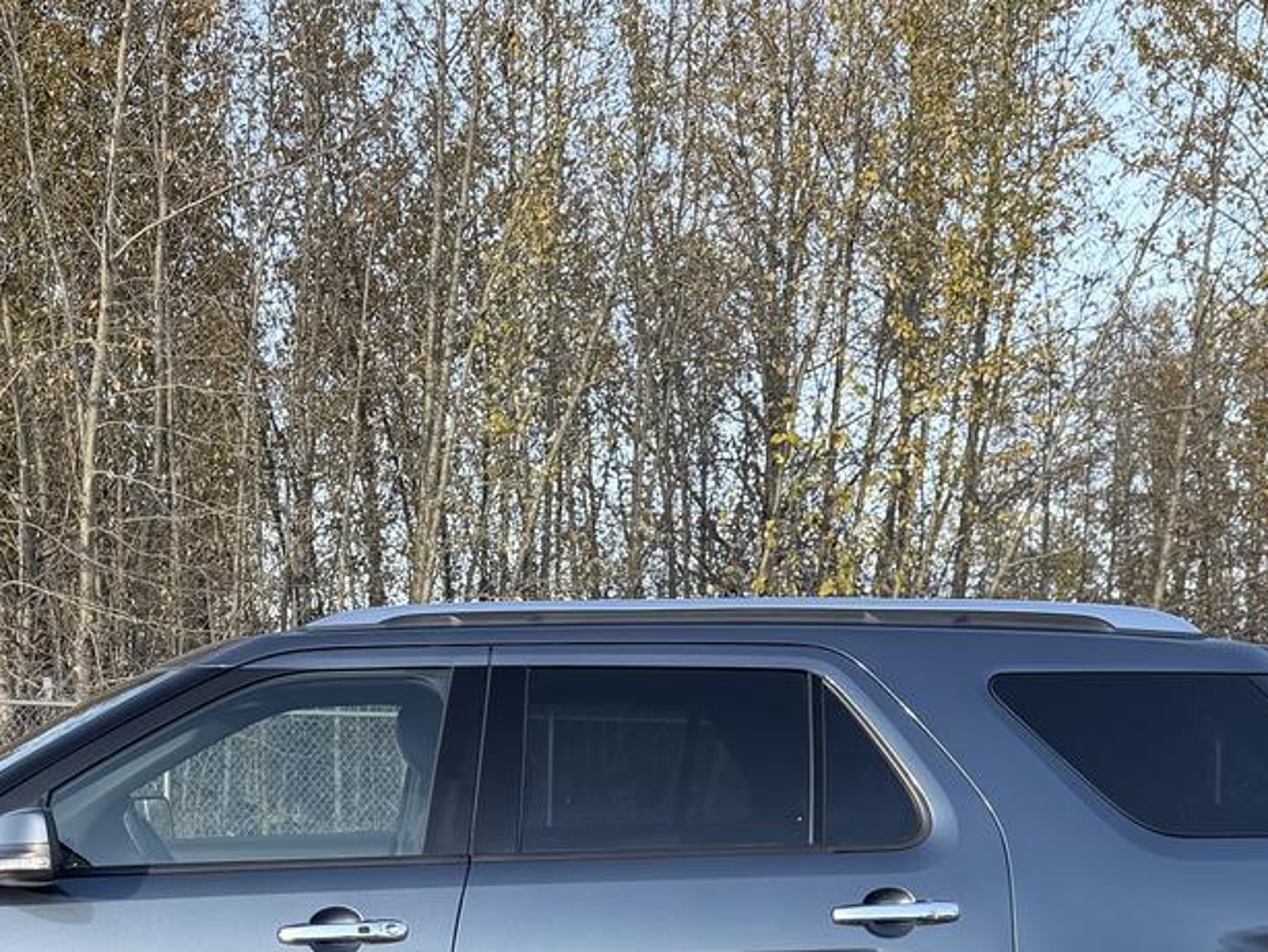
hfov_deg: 37.5
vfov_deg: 27.2
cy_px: 985
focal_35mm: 50
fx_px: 1832
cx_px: 372
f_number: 1.78
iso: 80
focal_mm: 6.76
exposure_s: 1/788
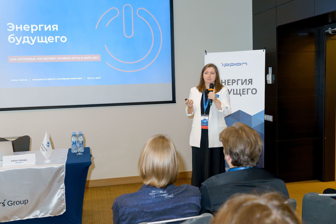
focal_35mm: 37
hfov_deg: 51.5
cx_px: 168
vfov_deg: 35.7
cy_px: 112
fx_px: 348
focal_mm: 35
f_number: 4.5
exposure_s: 1/125
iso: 1600
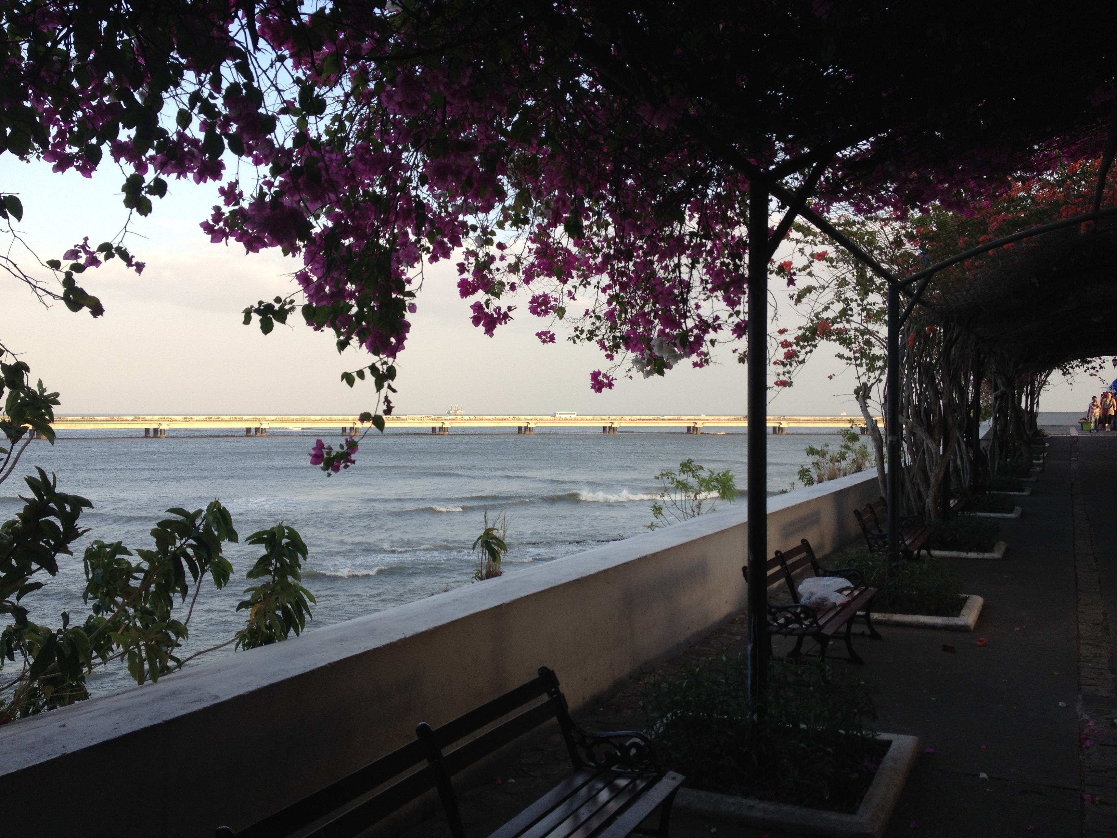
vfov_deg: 40.7
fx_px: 1129
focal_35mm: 35
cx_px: 558
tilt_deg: -3.2
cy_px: 419
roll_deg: +0.1
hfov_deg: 52.6
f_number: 2.4
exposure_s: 1/343
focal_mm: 4.28
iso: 50
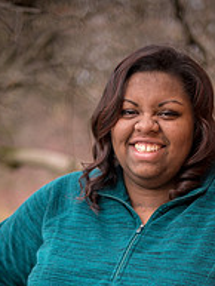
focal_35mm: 112
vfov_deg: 17.0
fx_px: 926
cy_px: 322
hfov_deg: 13.2
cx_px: 144
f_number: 1.4
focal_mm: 50
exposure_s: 1/60
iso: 200
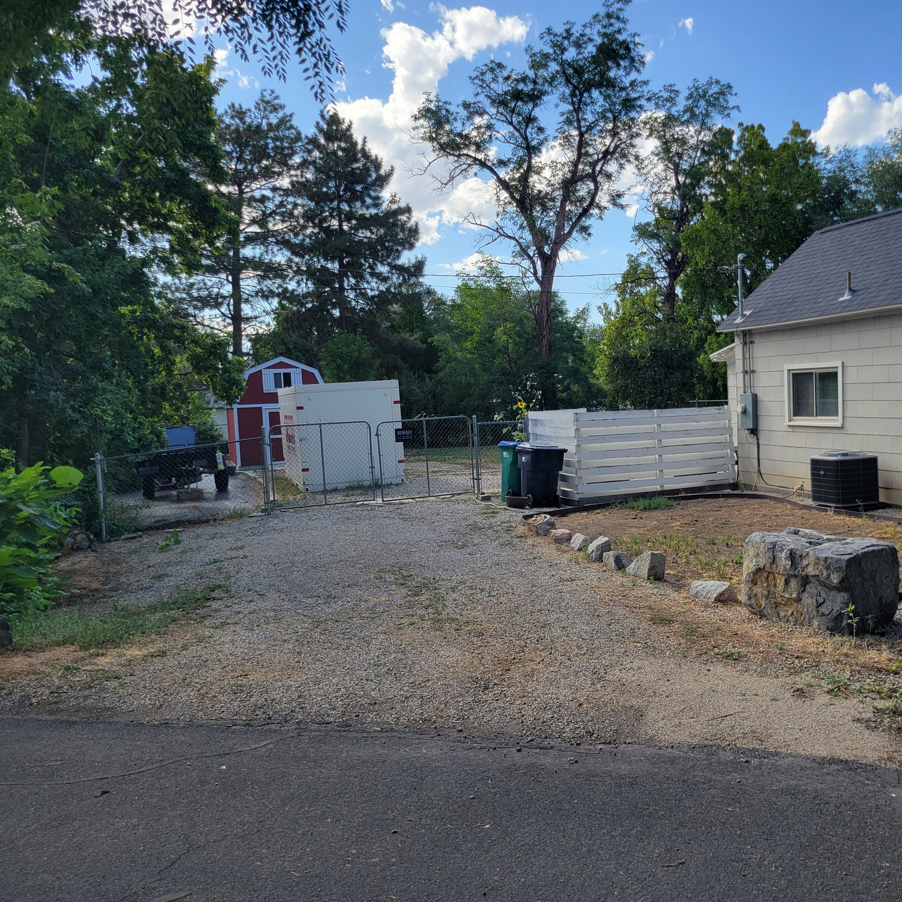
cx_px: 608
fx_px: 914
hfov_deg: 51.5
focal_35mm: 31
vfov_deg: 52.5
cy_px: 447
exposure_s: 1/976
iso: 40
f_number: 1.8
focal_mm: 5.4
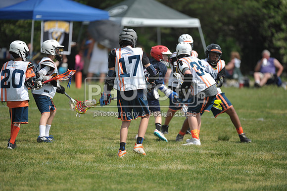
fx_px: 2789
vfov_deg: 3.9
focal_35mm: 350
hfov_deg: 5.9
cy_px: 96
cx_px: 144
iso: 640
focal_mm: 350
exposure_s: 1/4000
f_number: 4
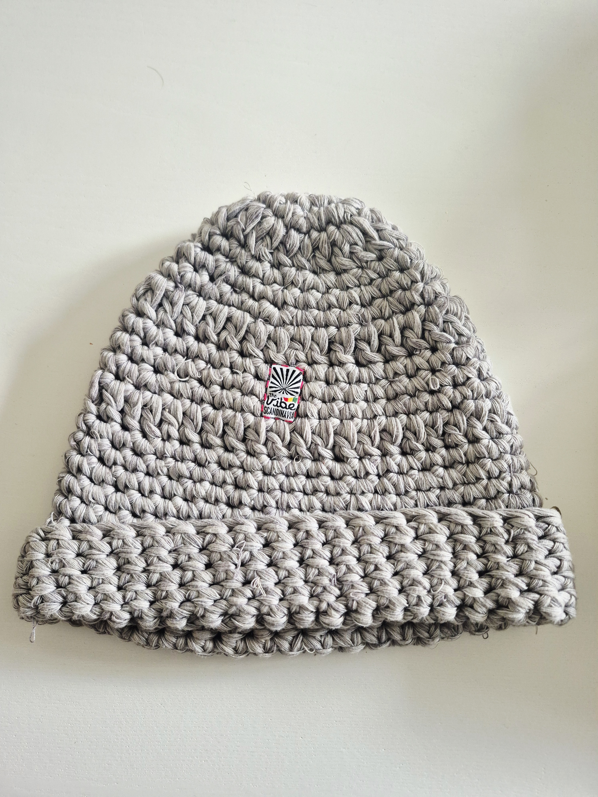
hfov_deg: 58.9
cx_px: 299
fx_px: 530
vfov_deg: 73.9
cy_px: 398
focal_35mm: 23
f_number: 1.8
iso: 640
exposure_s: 1/100
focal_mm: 5.4
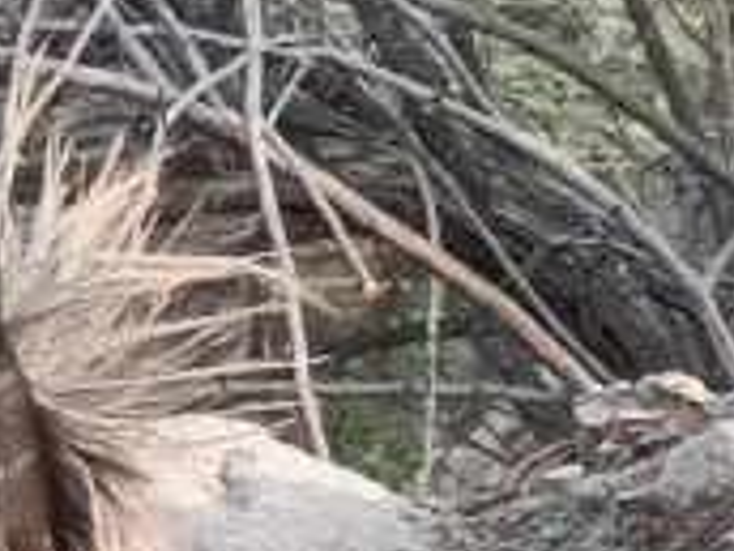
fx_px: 6298
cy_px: -444
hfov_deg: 6.6
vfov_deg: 4.9
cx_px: 1114
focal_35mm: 297
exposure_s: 1/100
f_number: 1.9
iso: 143
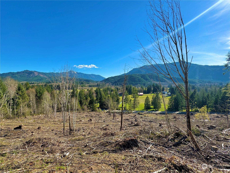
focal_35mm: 14
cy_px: 86
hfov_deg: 102.1
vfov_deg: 85.7
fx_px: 93
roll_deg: +0.9
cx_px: 115
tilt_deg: -3.9
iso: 50
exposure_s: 1/1477
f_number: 2.2
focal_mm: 2.22
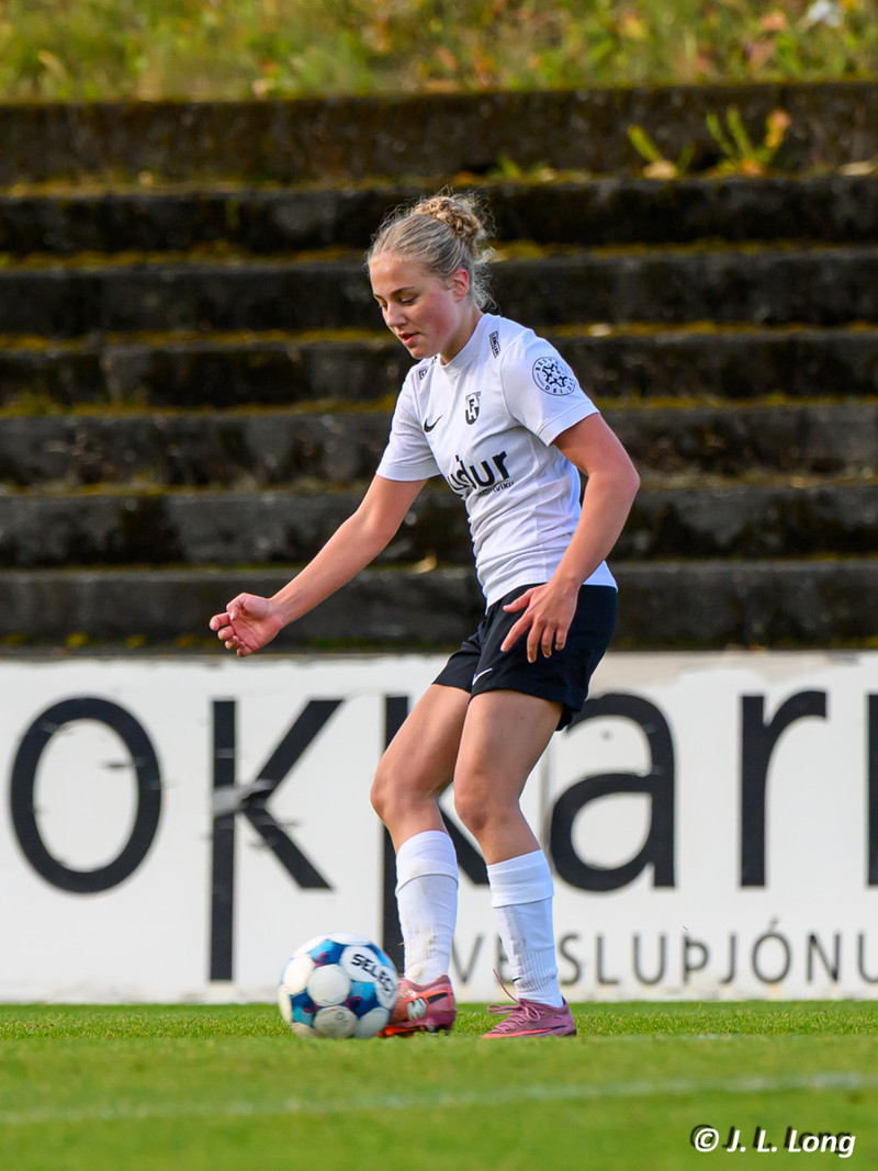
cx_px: 498
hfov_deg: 1.4
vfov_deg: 1.9
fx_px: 35074
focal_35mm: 1037
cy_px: 543
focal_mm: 470
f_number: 6.3
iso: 720
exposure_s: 1/1000
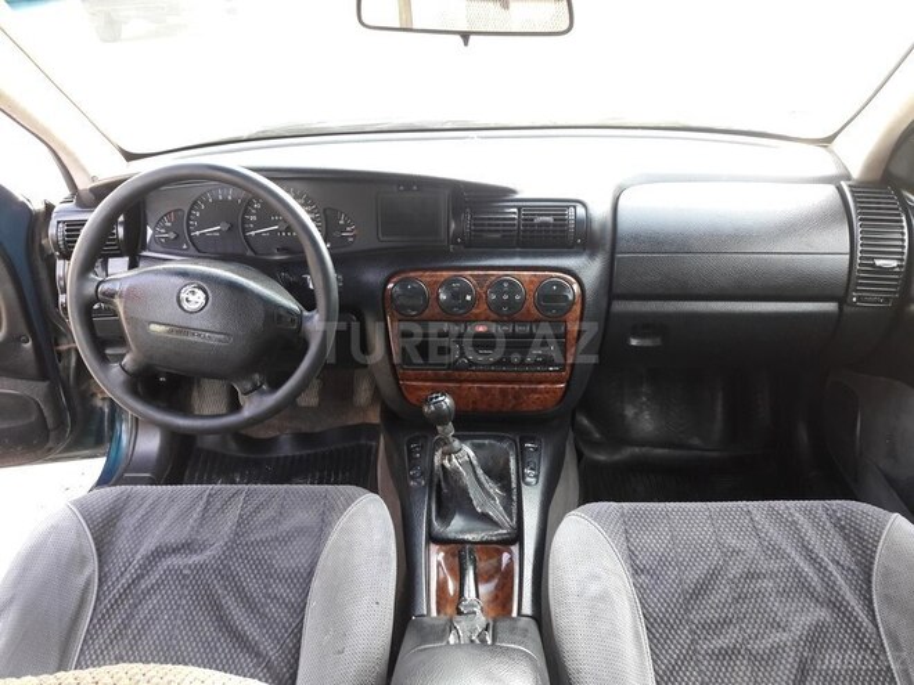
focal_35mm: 28
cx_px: 457
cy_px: 342
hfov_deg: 63.4
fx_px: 739
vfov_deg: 49.7
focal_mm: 3.7
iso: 100
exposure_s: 1/33
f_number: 1.9
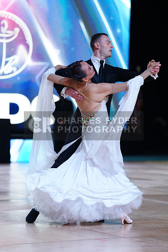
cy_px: 126
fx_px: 895
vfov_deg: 16.0
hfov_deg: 10.7
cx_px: 84
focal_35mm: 128
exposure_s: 1/500
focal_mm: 128
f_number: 2.8
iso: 640
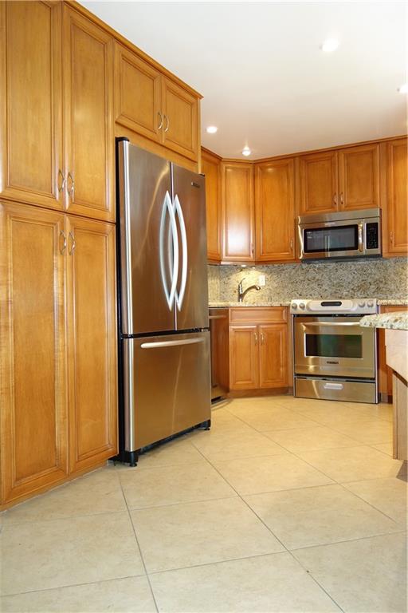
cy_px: 306
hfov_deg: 46.4
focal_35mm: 28
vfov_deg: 65.5
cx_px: 204
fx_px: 476
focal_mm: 10.4
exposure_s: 1/30
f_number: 1.8
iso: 160
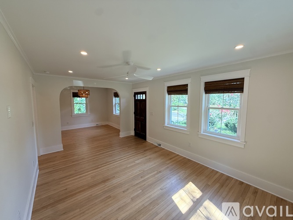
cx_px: 146
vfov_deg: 85.7
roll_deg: +0.1
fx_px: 118
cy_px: 110
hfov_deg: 102.1
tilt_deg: -5.1
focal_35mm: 14
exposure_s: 1/120
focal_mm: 2.22
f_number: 2.2
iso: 125
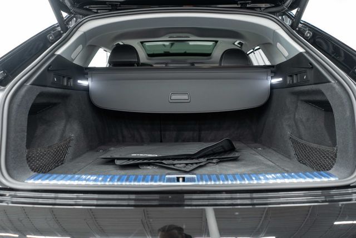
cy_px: 119
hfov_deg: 65.5
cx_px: 178
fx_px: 277
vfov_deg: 46.4
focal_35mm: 28
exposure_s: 1/40
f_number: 3.2
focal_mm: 28
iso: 1000
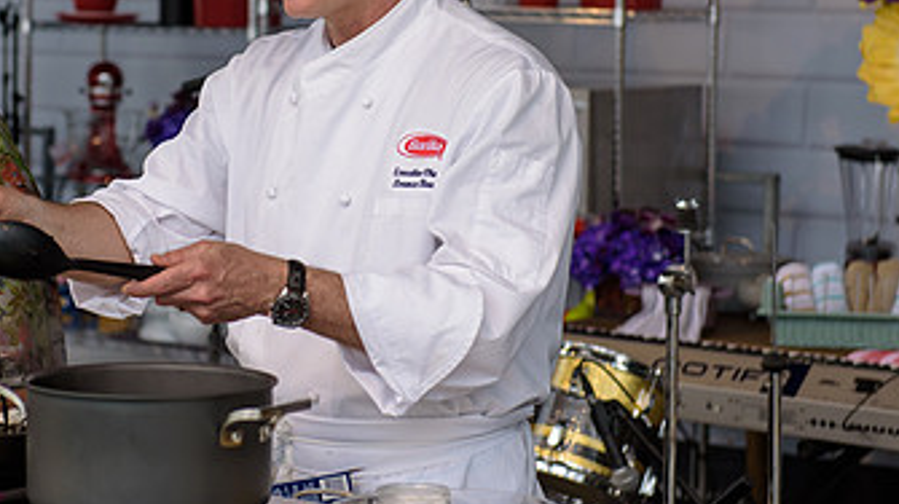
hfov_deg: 16.8
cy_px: 149
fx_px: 3026
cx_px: 260
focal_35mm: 127
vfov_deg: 9.5
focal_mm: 70
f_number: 3.2
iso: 200
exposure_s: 1/1250
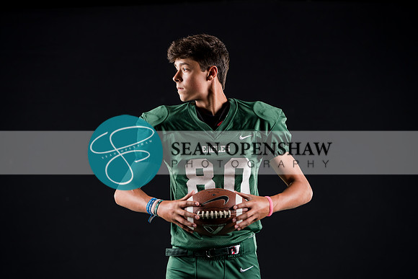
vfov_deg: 11.2
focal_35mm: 123
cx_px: 209
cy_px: 140
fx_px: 1428
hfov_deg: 16.6
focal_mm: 123
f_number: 3.5
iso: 200
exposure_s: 1/125
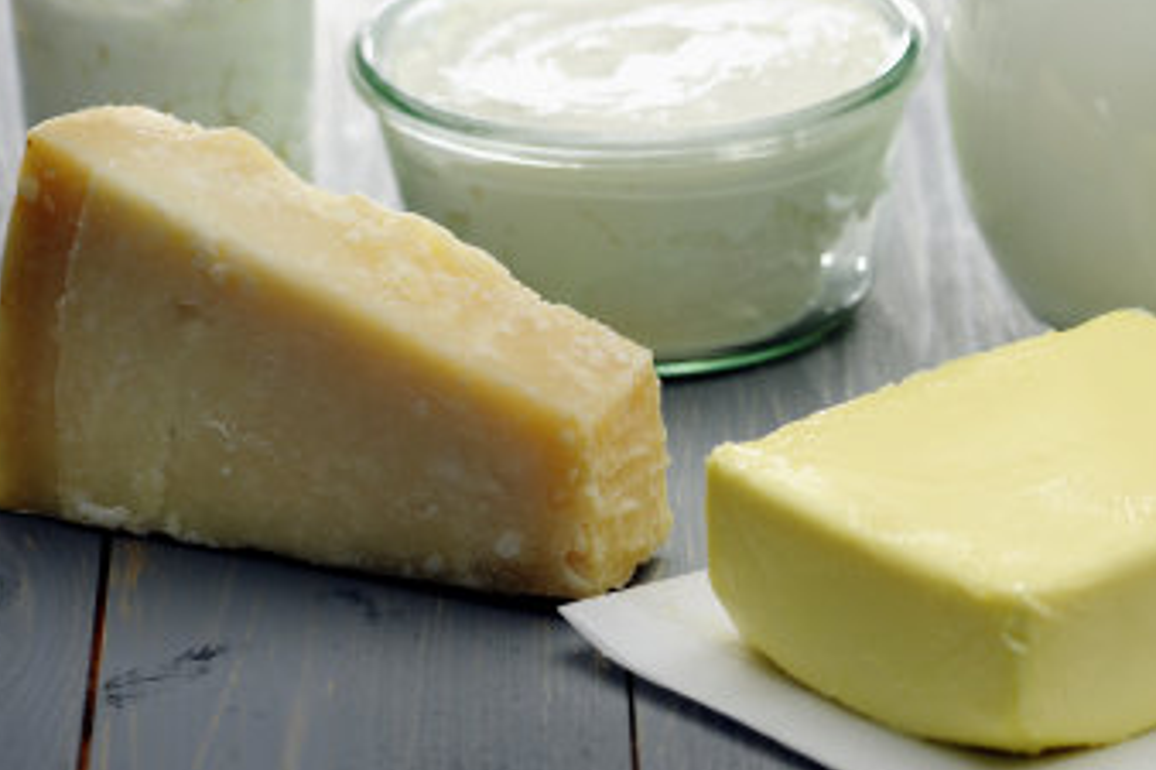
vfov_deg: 7.2
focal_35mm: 190
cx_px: 910
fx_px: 6098
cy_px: 181
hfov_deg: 10.8
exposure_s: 1/13
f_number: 6.3
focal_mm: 105
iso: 100
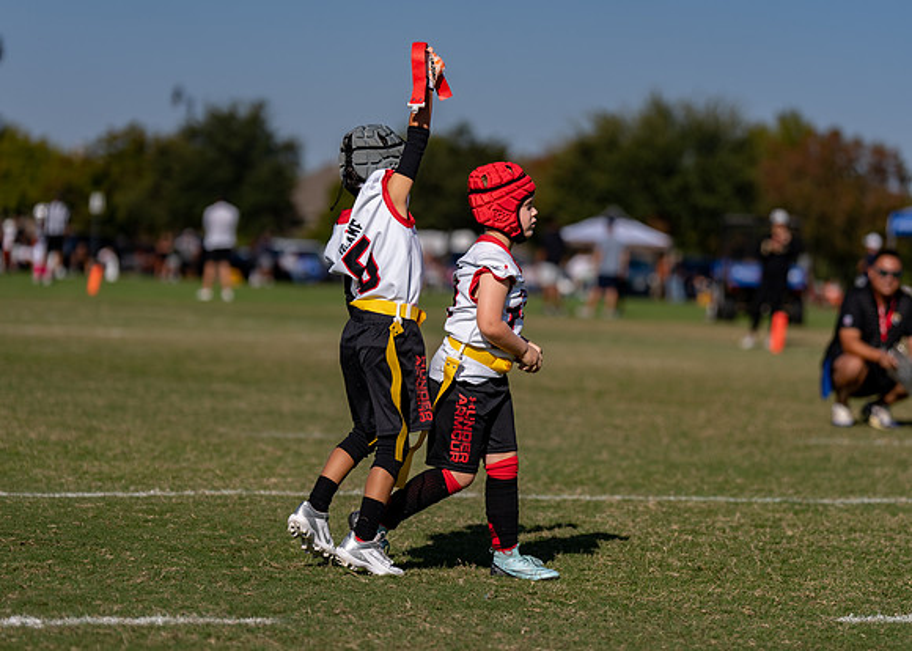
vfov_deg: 9.6
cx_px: 474
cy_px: 312
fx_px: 3862
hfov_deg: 13.5
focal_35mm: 149
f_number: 2.8
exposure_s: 1/3200
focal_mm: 128
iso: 100
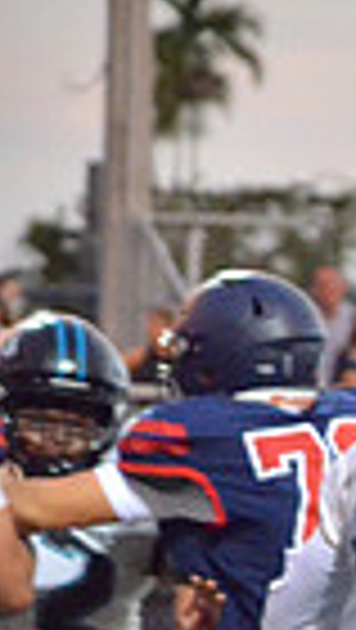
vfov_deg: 2.4
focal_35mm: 912
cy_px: 706
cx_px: 1284
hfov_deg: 1.3
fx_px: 15268
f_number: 4.8
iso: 5000
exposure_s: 1/500
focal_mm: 140
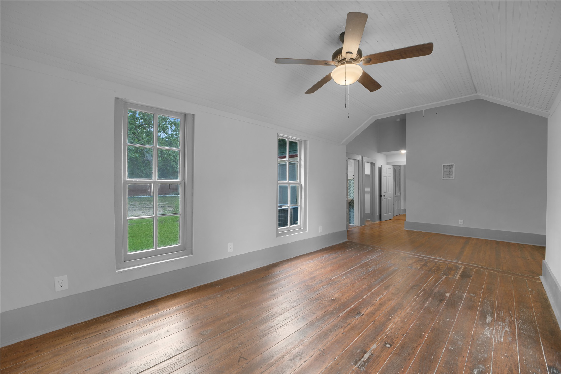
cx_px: 280
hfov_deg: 104.3
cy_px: 187
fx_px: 218
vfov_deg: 81.2
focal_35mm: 14
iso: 200
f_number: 8
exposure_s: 1/6
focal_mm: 14
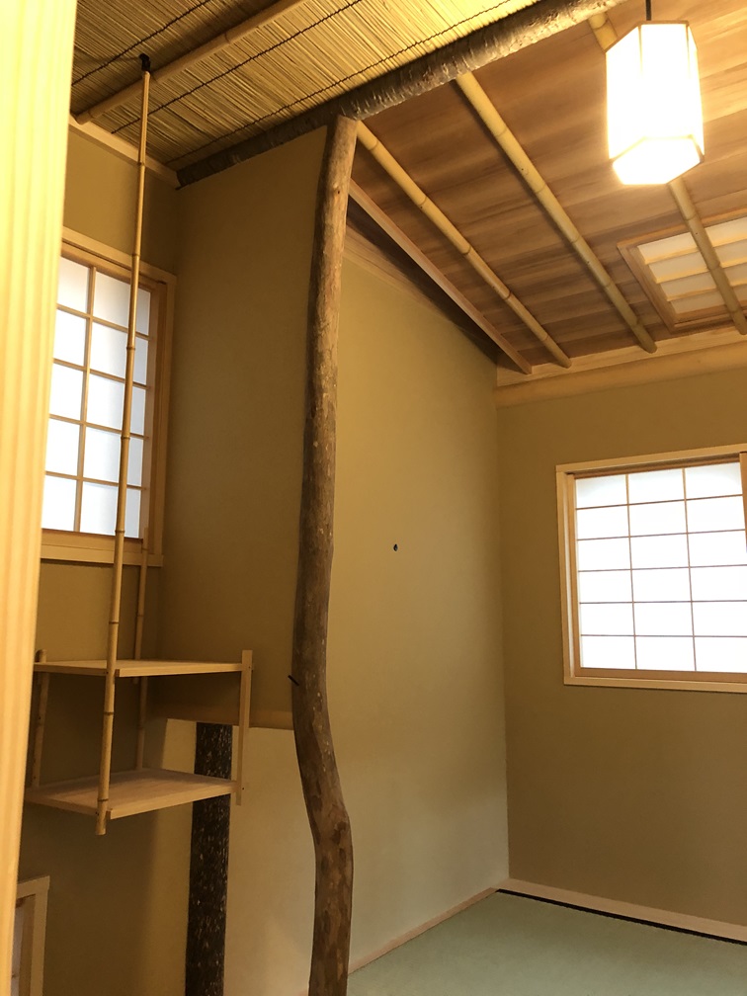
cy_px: 498
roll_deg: +0.1
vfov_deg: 63.4
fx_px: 806
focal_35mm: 28
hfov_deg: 49.7
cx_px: 374
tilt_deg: +9.3
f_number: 1.8
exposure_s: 1/7
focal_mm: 4
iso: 80
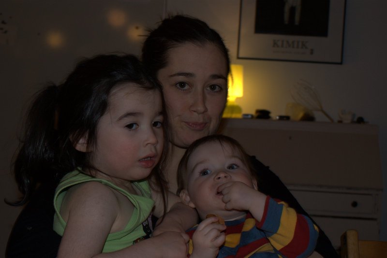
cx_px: 194
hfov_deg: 37.8
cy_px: 129
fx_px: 565
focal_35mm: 52
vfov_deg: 25.8
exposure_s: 1/60
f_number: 5.6
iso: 400
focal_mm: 35
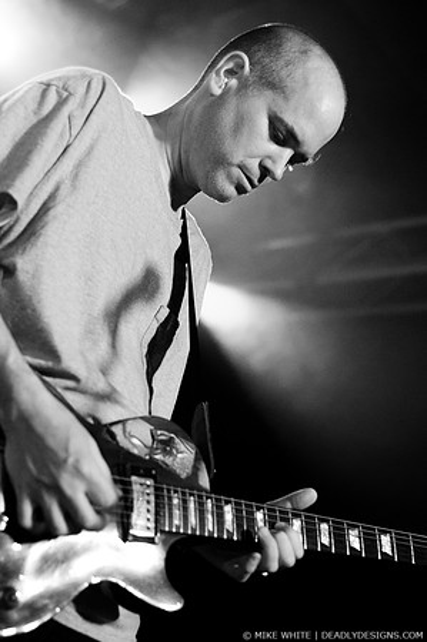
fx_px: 1337
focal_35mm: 75
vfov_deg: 27.0
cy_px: 321
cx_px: 214
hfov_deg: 18.1
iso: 1600
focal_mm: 50
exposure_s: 1/80
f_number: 2.2
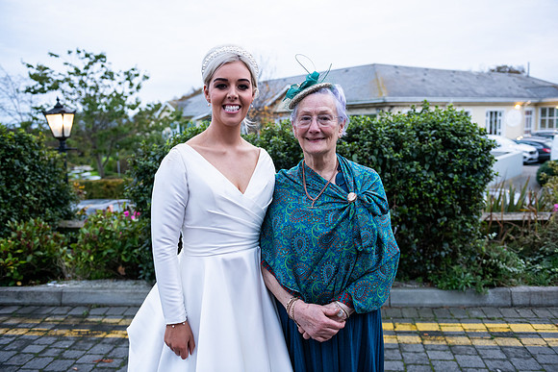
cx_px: 279
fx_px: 481
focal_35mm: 31
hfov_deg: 60.3
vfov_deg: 42.3
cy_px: 186
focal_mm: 31
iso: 640
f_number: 3.5
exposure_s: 1/160
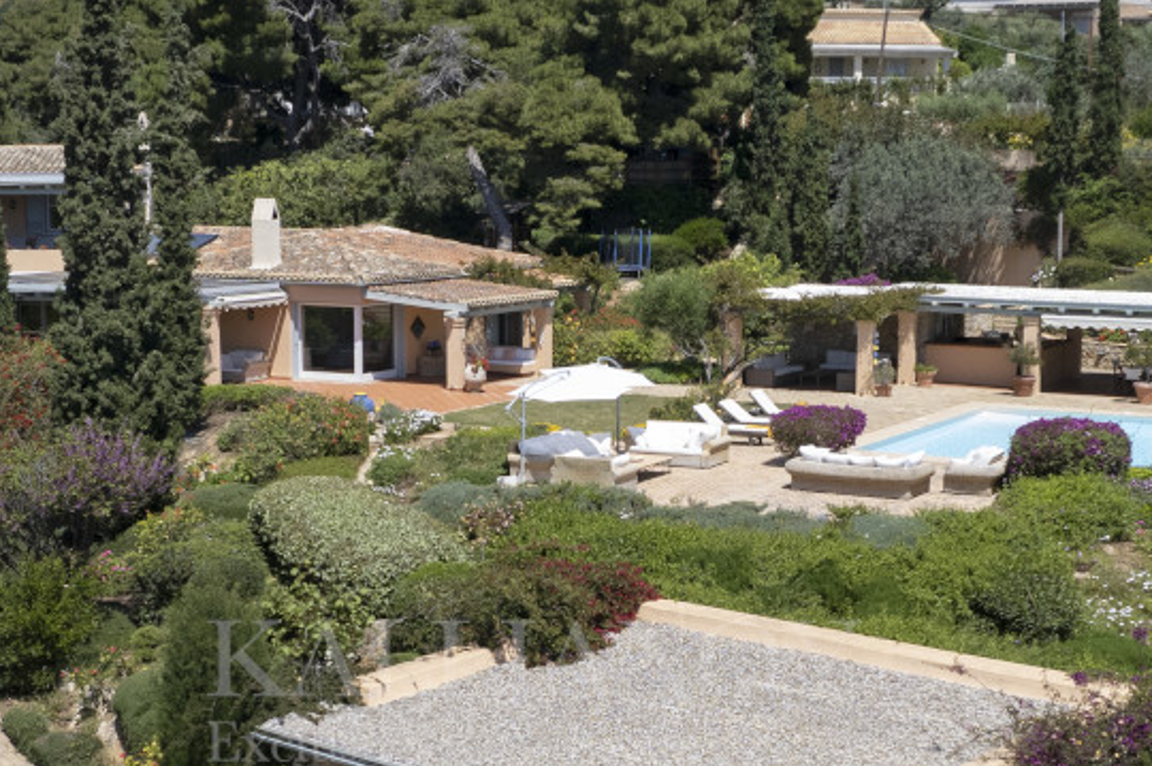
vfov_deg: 24.8
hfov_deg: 37.5
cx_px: 533
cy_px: 681
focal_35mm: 53
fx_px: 1694
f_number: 2.8
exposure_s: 1/1600
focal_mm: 8.38
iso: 100
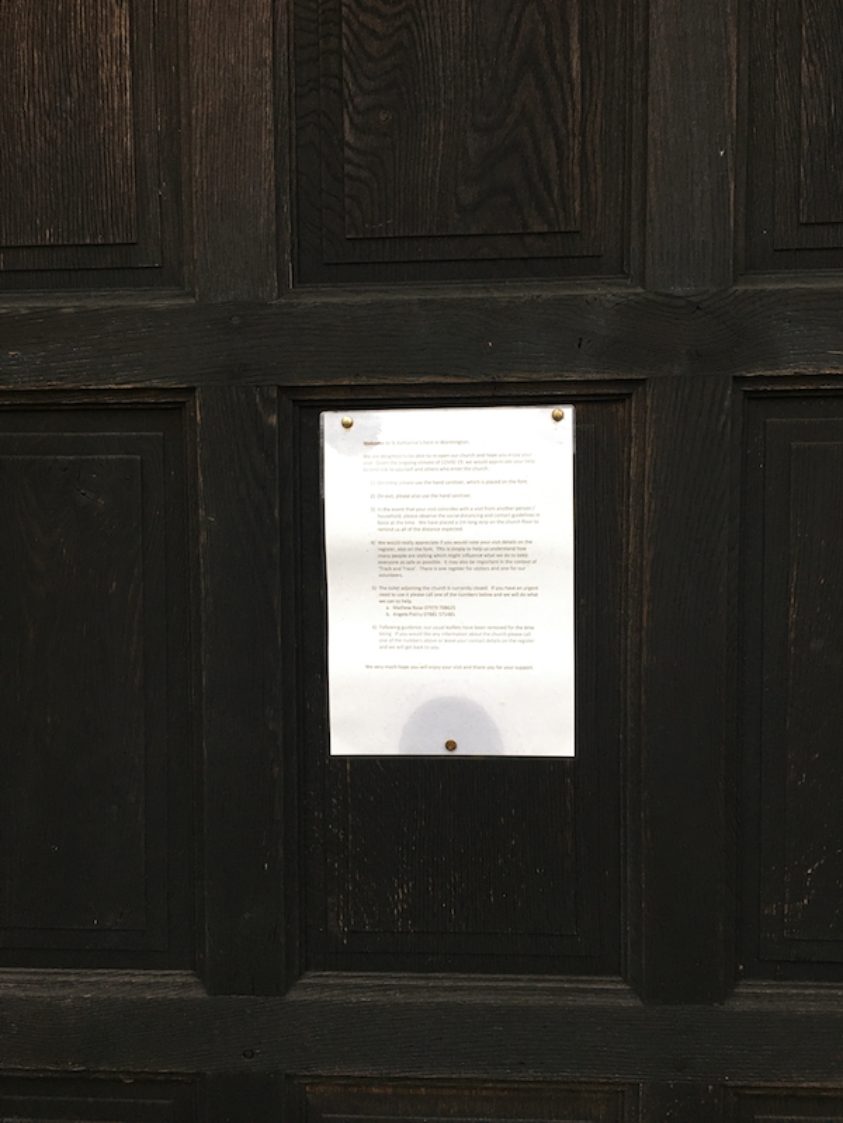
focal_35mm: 29
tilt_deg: -3.0
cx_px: 422
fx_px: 942
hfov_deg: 48.2
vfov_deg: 61.7
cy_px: 562
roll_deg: -0.3
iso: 50
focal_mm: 4.15
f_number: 2.2
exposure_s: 1/33
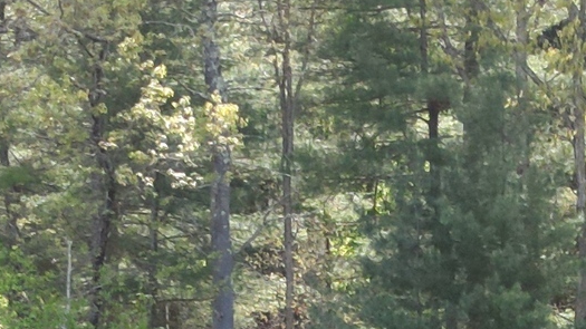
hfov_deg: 14.0
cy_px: 810
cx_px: 453
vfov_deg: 7.4
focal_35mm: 153
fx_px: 2377
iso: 200
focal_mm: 6.72
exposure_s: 1/1250
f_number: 1.7
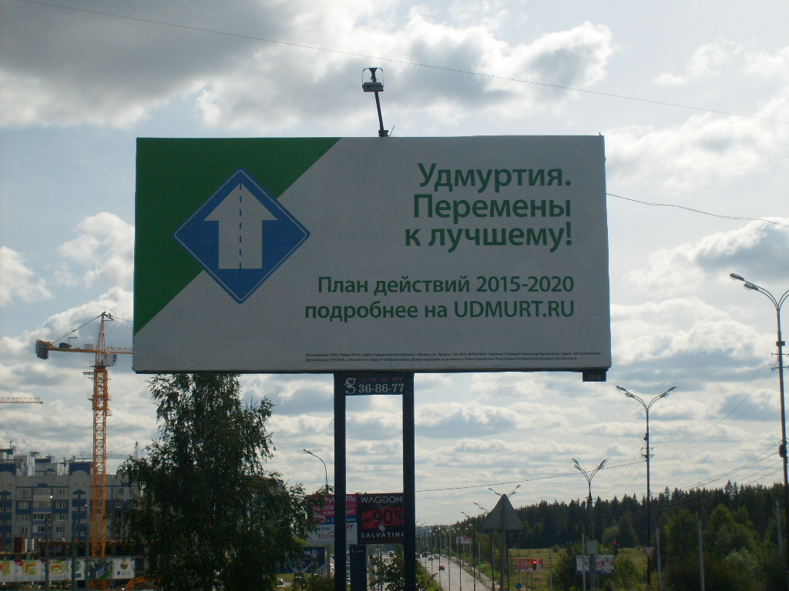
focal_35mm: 72
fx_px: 1641
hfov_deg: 27.0
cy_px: 296
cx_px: 394
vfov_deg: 20.4
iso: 80
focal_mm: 12
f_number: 9.8
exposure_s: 1/500
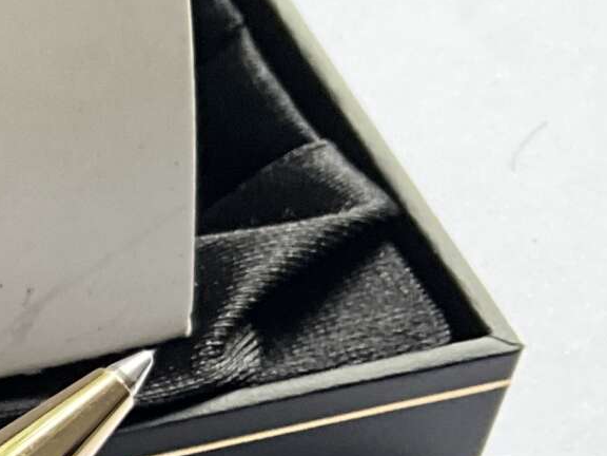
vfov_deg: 10.8
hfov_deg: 13.4
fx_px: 2262
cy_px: 824
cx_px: -551
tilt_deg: -54.5
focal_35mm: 129
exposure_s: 1/122
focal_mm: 3
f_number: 1.8
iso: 64
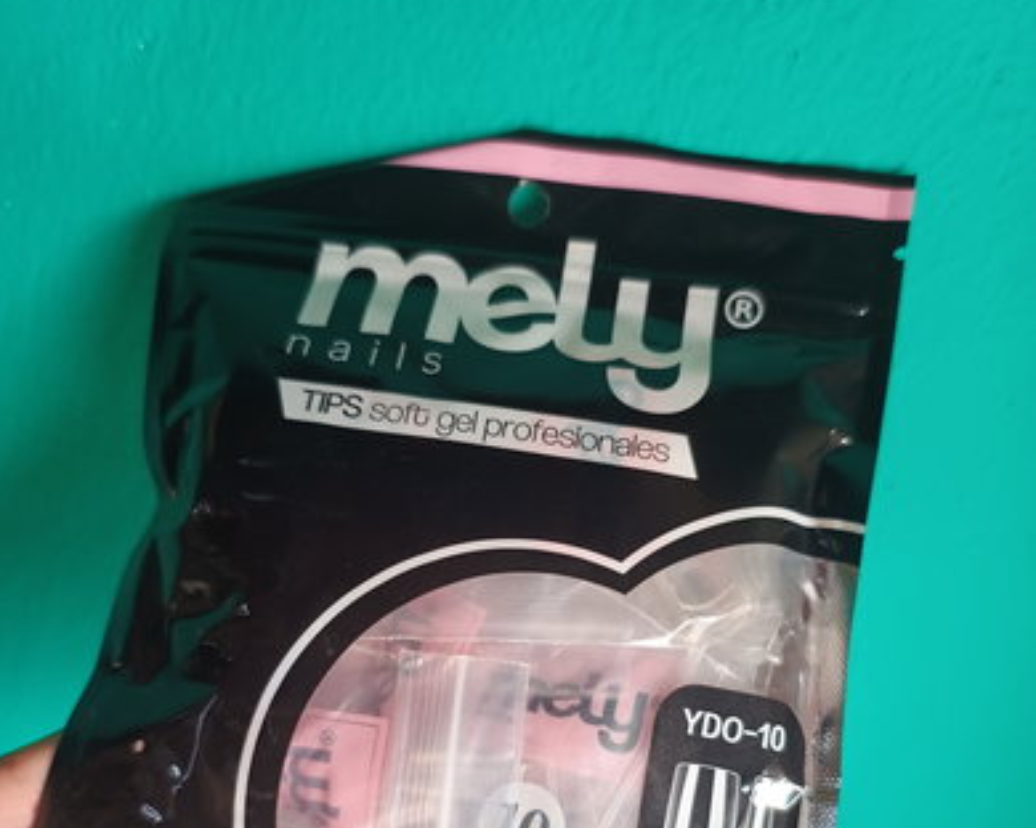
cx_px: 507
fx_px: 981
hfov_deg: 55.7
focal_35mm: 32
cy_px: 625
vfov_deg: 44.2
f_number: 1.4
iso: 472
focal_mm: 5.89
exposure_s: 1/100
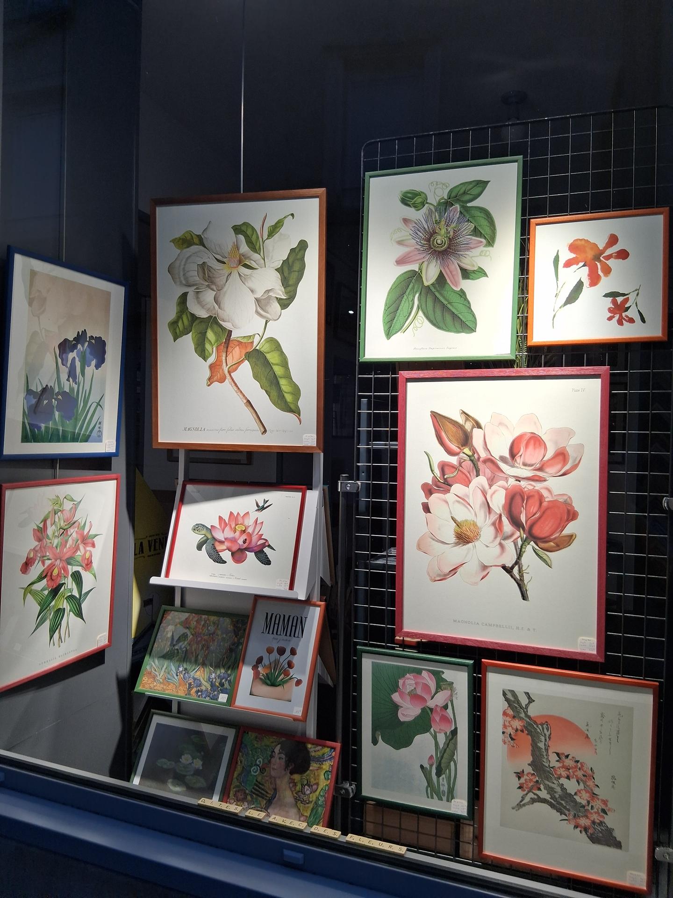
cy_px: 449
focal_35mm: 26
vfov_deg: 67.3
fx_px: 674
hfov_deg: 53.1
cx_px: 336
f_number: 1.8
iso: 40
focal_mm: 3.98
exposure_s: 1/100
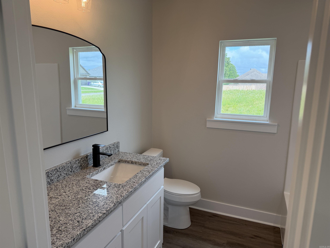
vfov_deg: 56.8
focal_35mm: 24
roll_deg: -0.8
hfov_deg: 71.6
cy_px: 124
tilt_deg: -10.8
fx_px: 229
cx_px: 165
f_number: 1.78
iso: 80
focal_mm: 6.76
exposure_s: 1/224
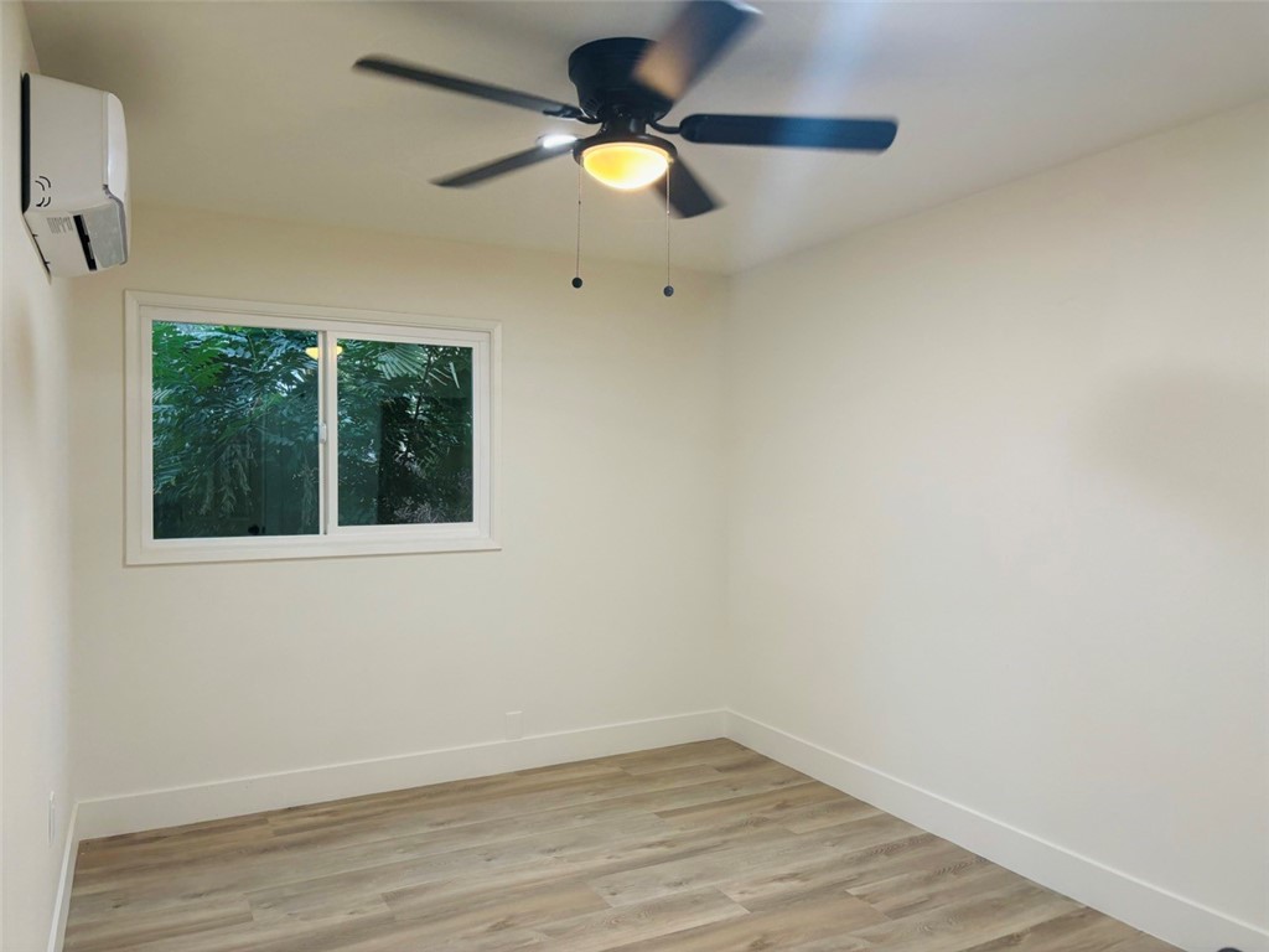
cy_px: 476
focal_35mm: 26
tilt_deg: +2.3
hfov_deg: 67.3
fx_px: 953
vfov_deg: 53.1
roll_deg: +0.2
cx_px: 634
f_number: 1.6
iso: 100
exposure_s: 1/60
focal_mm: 5.96
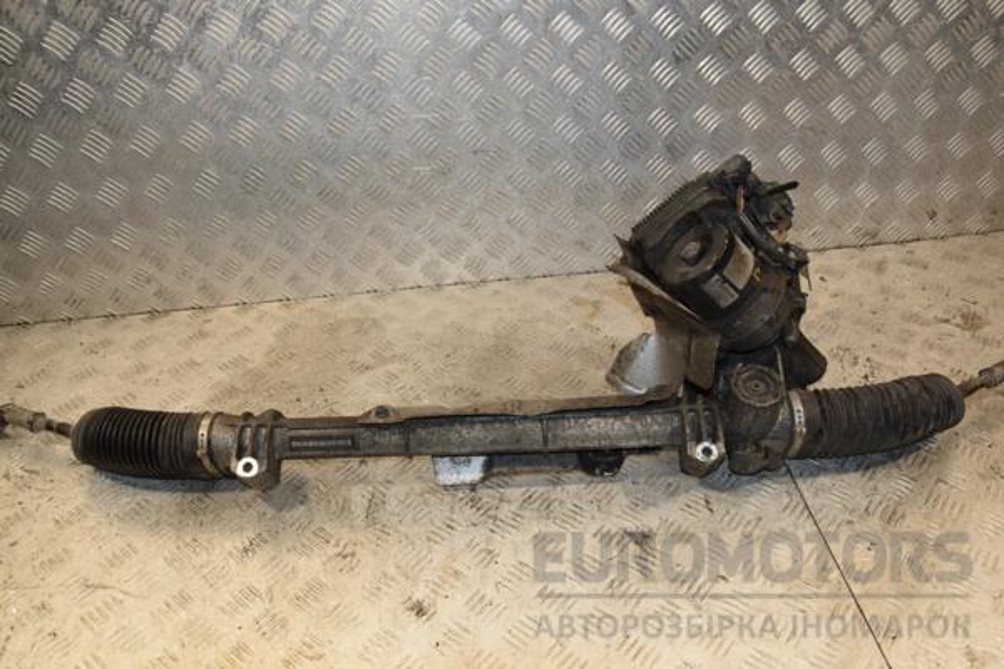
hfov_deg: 59.5
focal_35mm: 32
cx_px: 502
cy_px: 334
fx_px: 878
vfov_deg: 41.7
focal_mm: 21
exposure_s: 1/200
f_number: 6.3
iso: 800
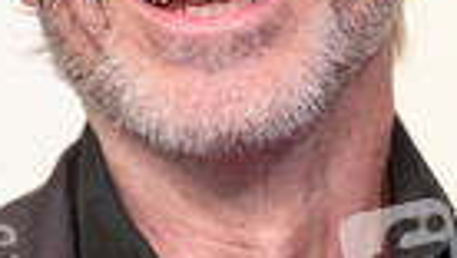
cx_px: 209
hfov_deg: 5.2
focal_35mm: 416
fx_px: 5047
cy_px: 83
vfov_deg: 2.9
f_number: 2.8
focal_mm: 137
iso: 320
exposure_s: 1/250
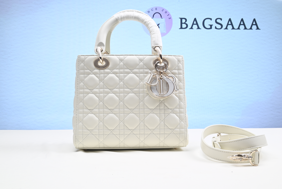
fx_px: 274
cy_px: 94
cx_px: 141
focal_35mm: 35
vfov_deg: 37.9
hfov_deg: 54.4
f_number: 16
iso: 100
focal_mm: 35
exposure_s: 1/2
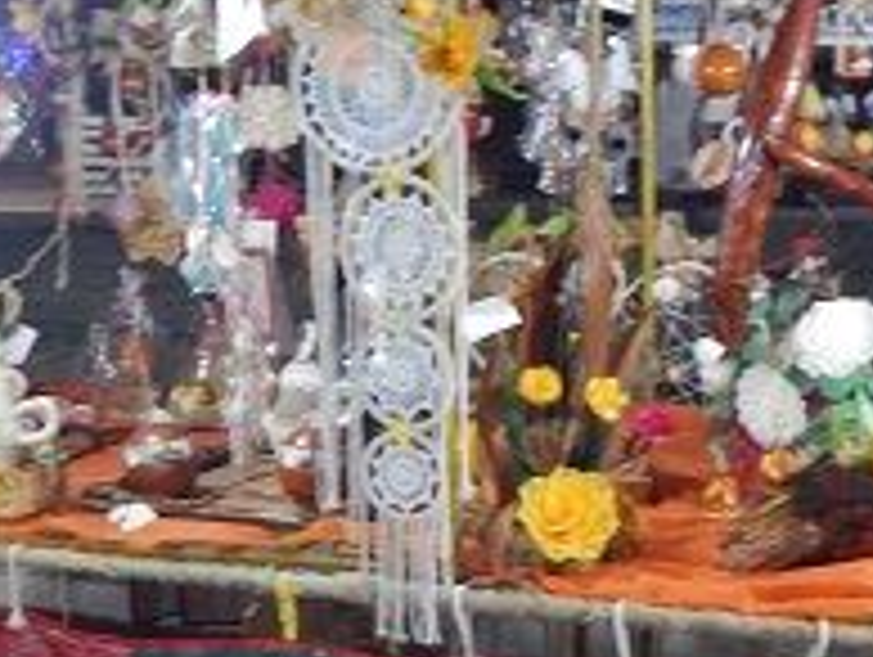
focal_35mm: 72
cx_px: 594
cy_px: 502
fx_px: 1818
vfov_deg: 20.3
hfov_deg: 26.8
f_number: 3.2
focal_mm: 5.1
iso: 400
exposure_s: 1/10
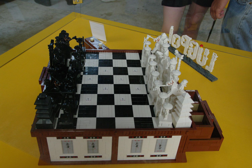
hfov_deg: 53.2
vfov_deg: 36.8
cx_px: 126
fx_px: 252
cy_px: 84
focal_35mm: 36
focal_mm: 24
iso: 800
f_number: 5.6
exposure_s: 1/125
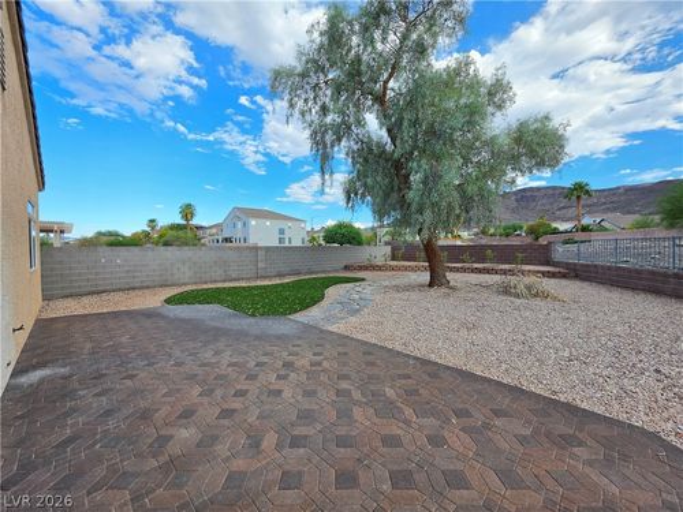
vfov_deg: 89.9
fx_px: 256
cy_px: 256
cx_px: 342
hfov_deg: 106.2
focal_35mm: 13
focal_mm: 2.2
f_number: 1.9
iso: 32
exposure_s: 1/707
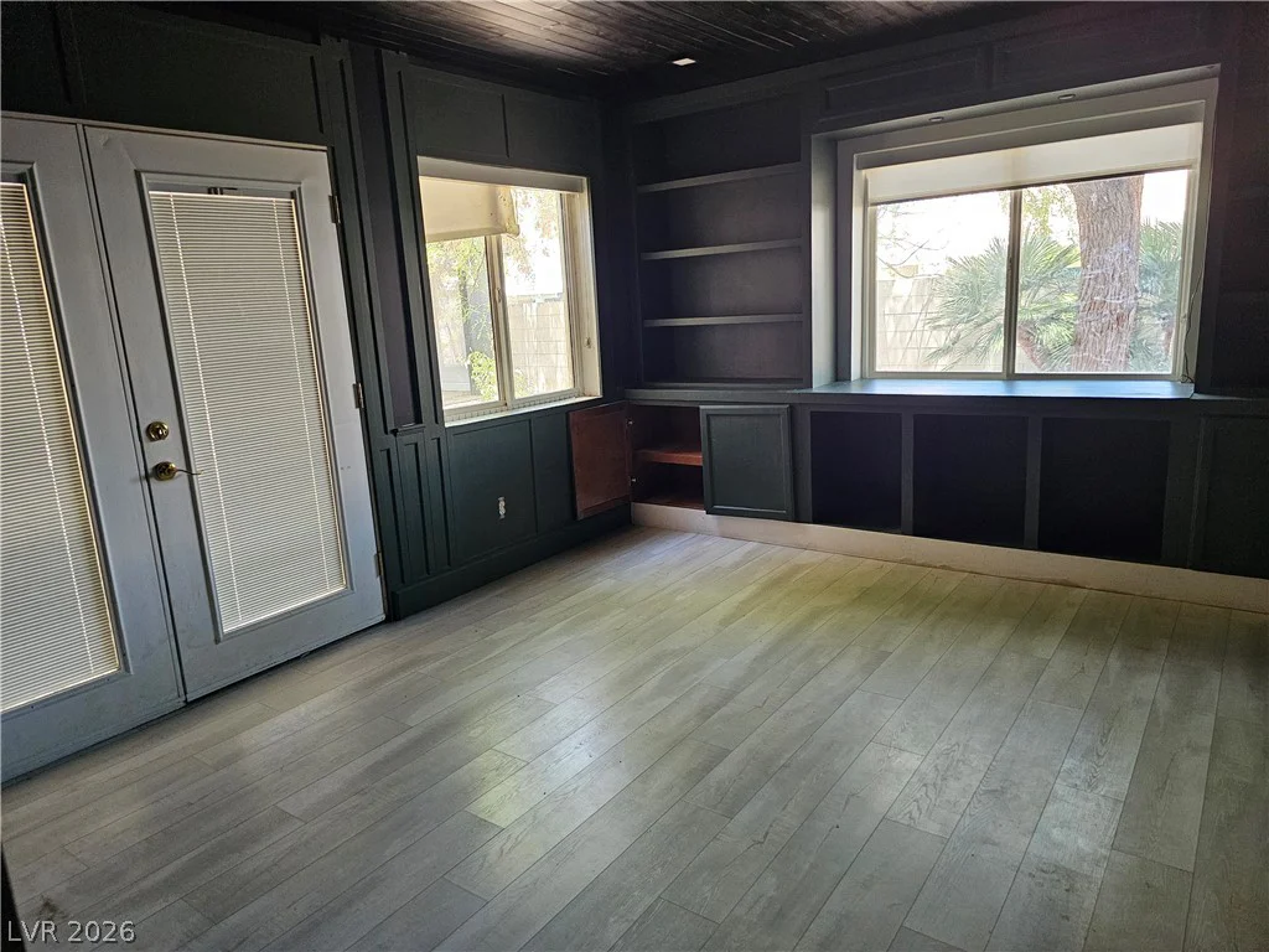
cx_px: 634
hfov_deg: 73.9
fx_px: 843
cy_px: 476
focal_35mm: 23
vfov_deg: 58.9
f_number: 1.7
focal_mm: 6.3
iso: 500
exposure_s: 1/120
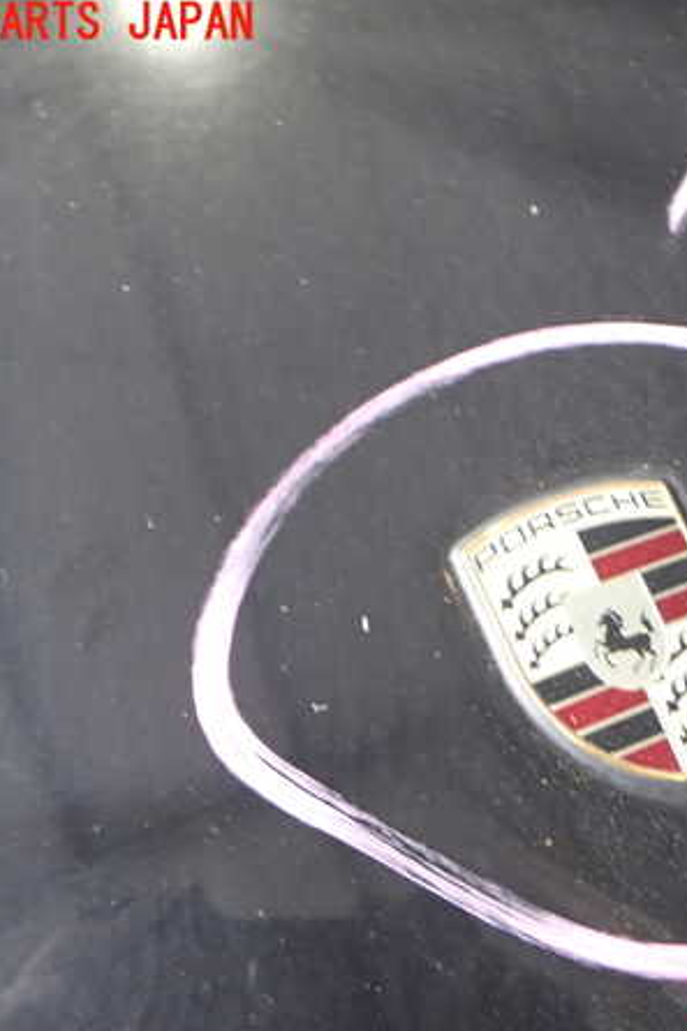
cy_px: 516
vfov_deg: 46.4
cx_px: 527
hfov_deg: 31.2
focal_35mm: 42
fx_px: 1203
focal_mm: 5.4
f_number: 2.3
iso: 250
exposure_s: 1/30
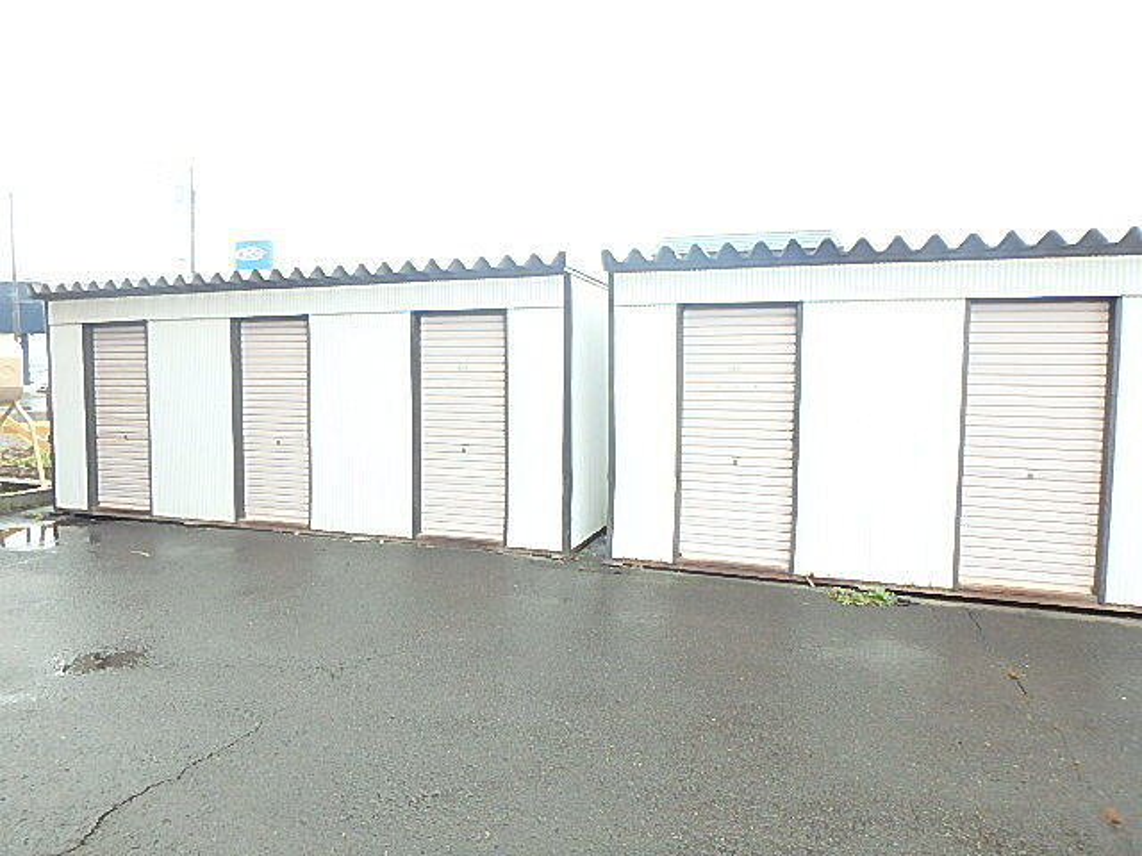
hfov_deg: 79.0
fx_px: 693
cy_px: 428
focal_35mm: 21
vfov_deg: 63.4
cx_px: 571
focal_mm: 3.7
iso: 200
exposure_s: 1/40
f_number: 3.5
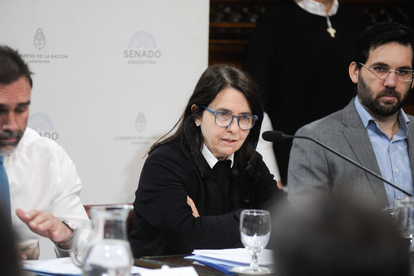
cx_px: 207
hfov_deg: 10.3
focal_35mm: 200
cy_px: 138
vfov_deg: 6.9
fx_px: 2298
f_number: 2.8
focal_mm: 200
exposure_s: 1/160
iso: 1600
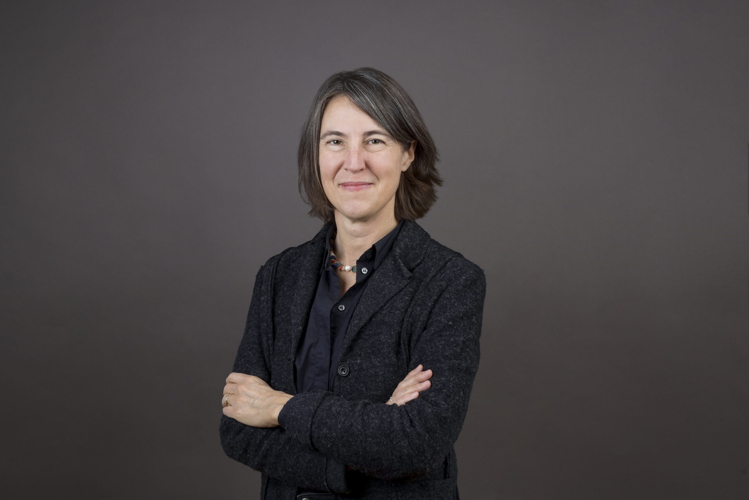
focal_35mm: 41
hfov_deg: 47.4
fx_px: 853
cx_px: 374
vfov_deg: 32.7
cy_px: 250
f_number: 8
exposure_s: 1/160
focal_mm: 41
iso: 100
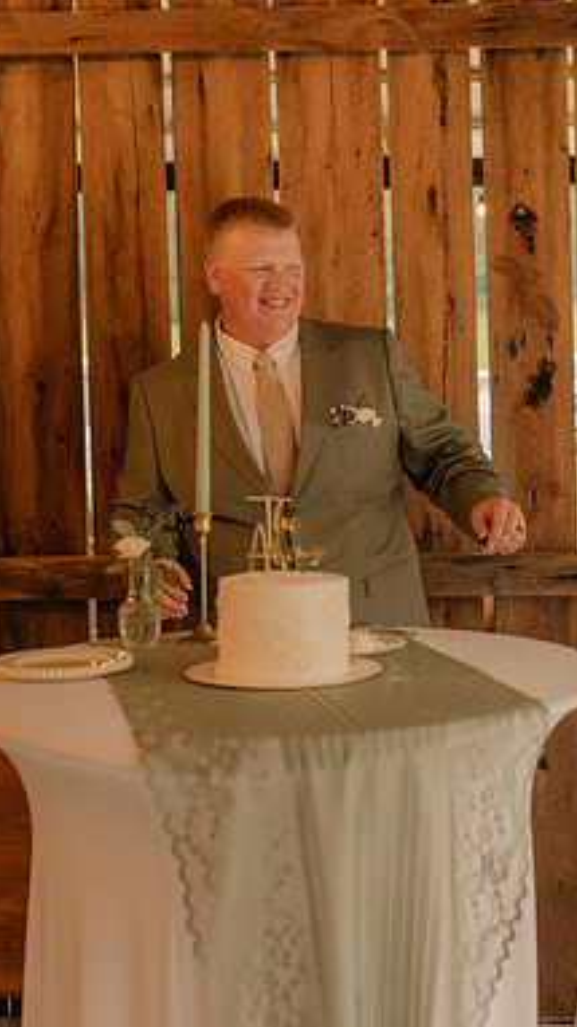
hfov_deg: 20.1
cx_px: 468
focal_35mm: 59
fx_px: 1607
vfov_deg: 35.5
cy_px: 511
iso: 640
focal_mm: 35
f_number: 2.5
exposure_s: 1/200
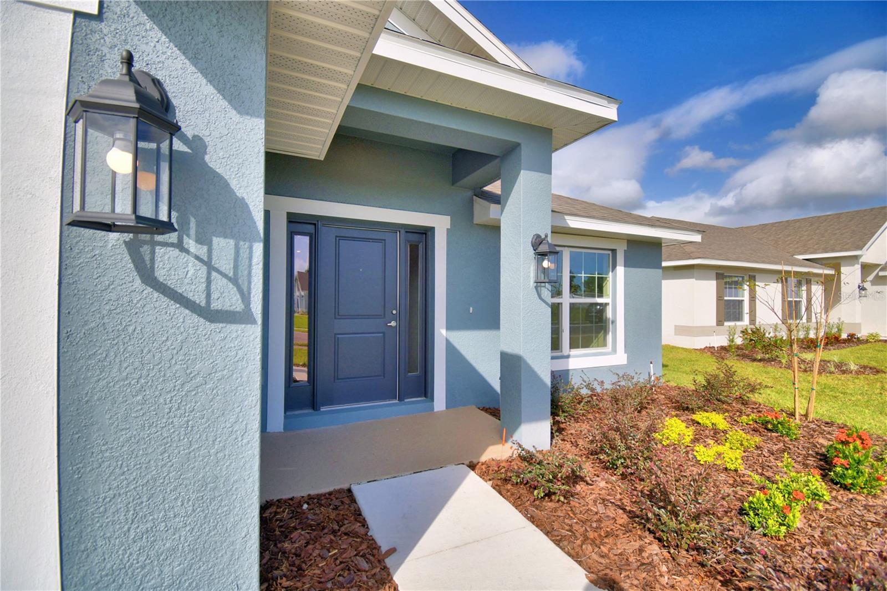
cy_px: 296
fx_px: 369
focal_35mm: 15
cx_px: 444
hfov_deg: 100.4
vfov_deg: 77.3
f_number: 4.5
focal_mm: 10
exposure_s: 1/1000
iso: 100
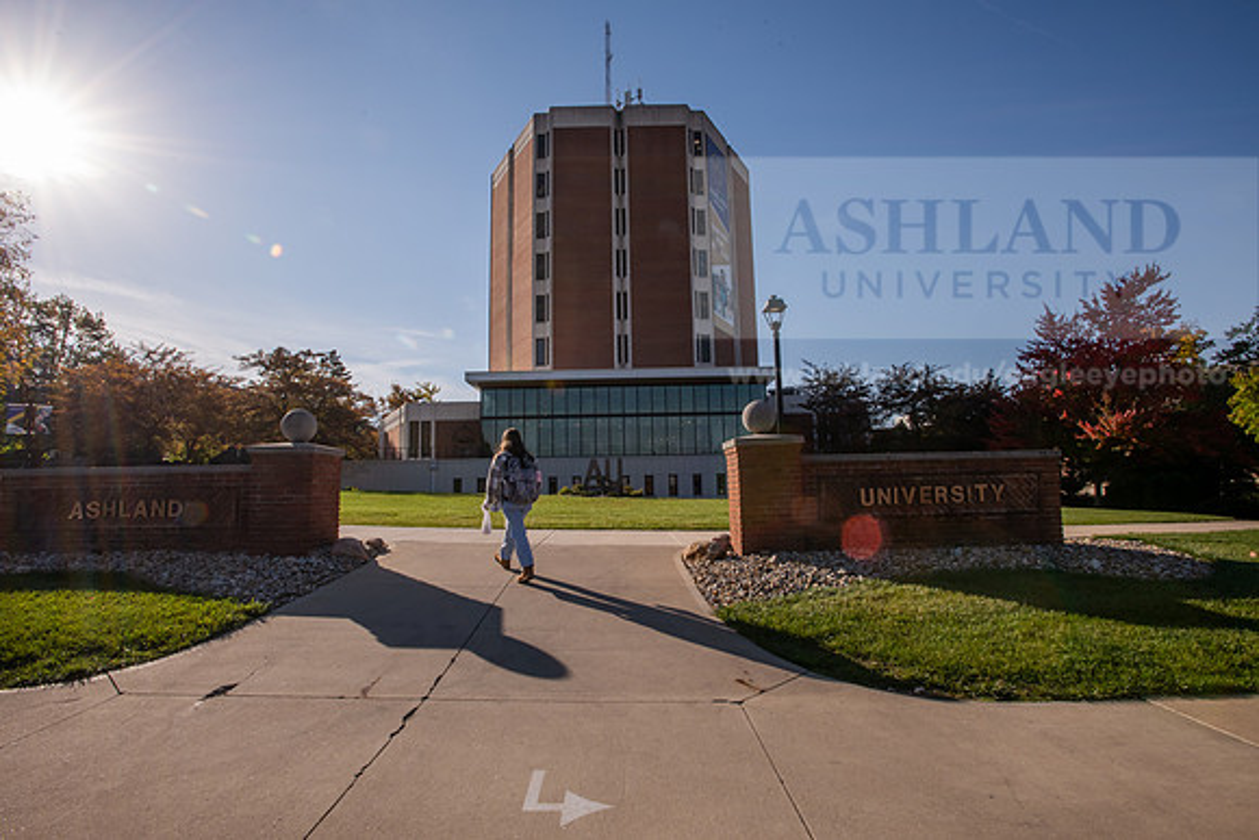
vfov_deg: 70.5
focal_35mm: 17
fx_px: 595
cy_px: 420
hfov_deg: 93.3
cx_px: 630
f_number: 22
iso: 250
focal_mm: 17
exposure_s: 1/160
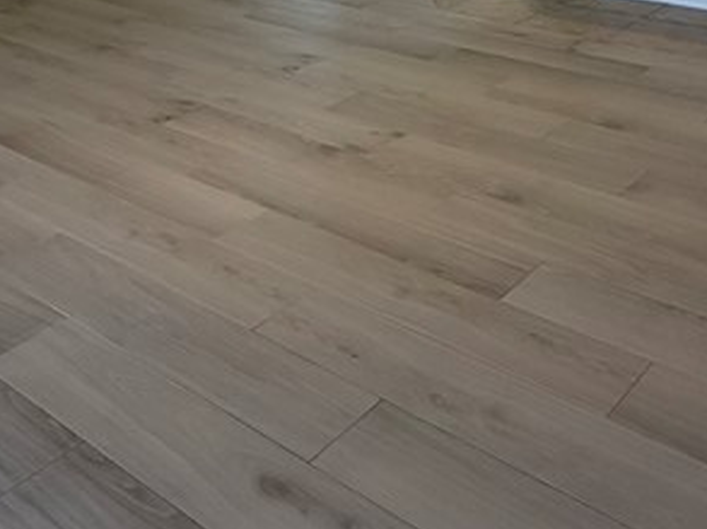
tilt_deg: -4.4
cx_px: 379
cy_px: -186
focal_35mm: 49
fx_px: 1000
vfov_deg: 25.0
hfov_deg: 38.9
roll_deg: +1.6
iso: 160
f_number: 2.2
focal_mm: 2.22
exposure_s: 1/120
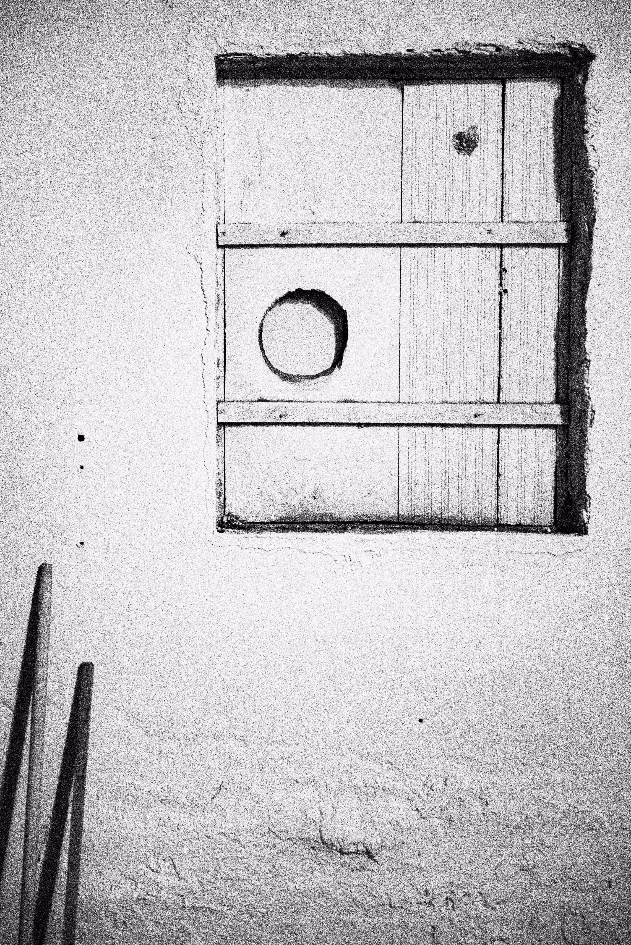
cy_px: 472
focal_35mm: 70
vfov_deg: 28.8
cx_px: 316
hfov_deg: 19.5
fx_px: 1839
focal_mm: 70
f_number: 2.8
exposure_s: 1/160
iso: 2500
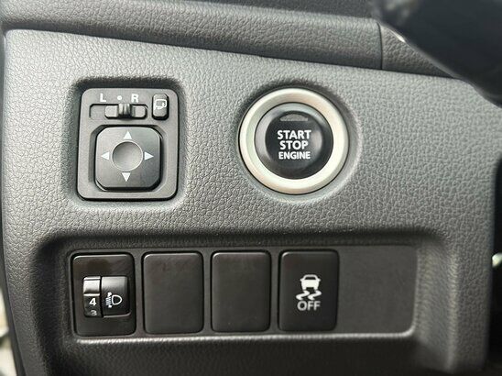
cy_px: 188
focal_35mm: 48
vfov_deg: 30.2
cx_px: 251
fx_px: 695
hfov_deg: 39.7
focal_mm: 6.76
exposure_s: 1/169
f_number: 1.78
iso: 64
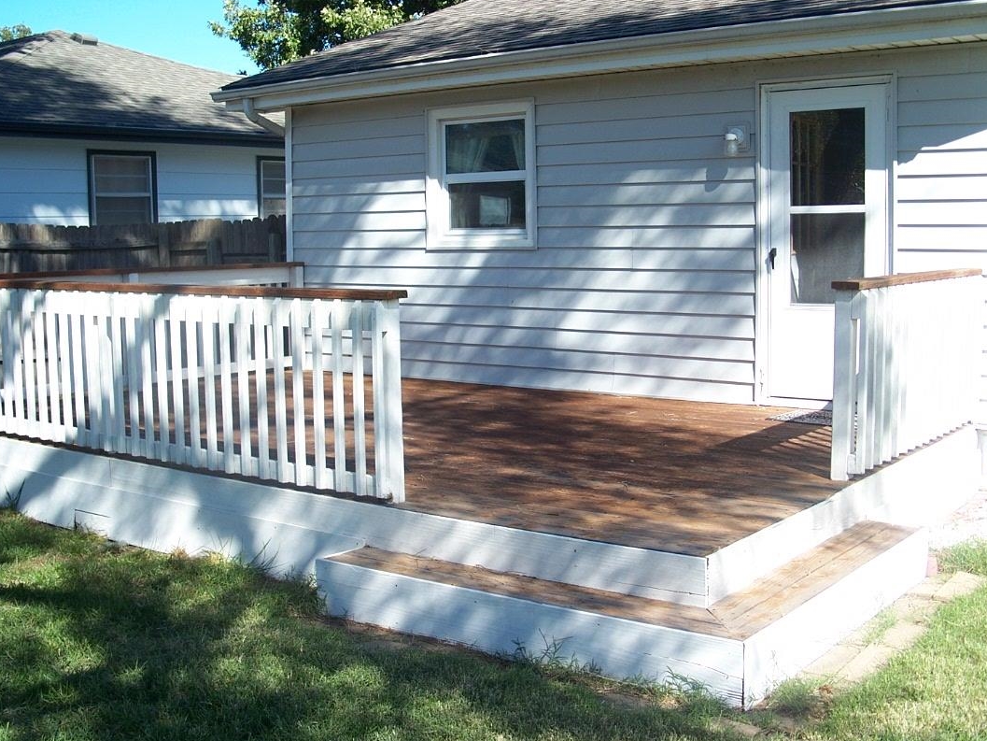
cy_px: 361
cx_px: 481
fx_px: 1198
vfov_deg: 34.4
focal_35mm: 42
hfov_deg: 44.8
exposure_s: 1/400
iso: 64
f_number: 2.8
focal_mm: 7.8
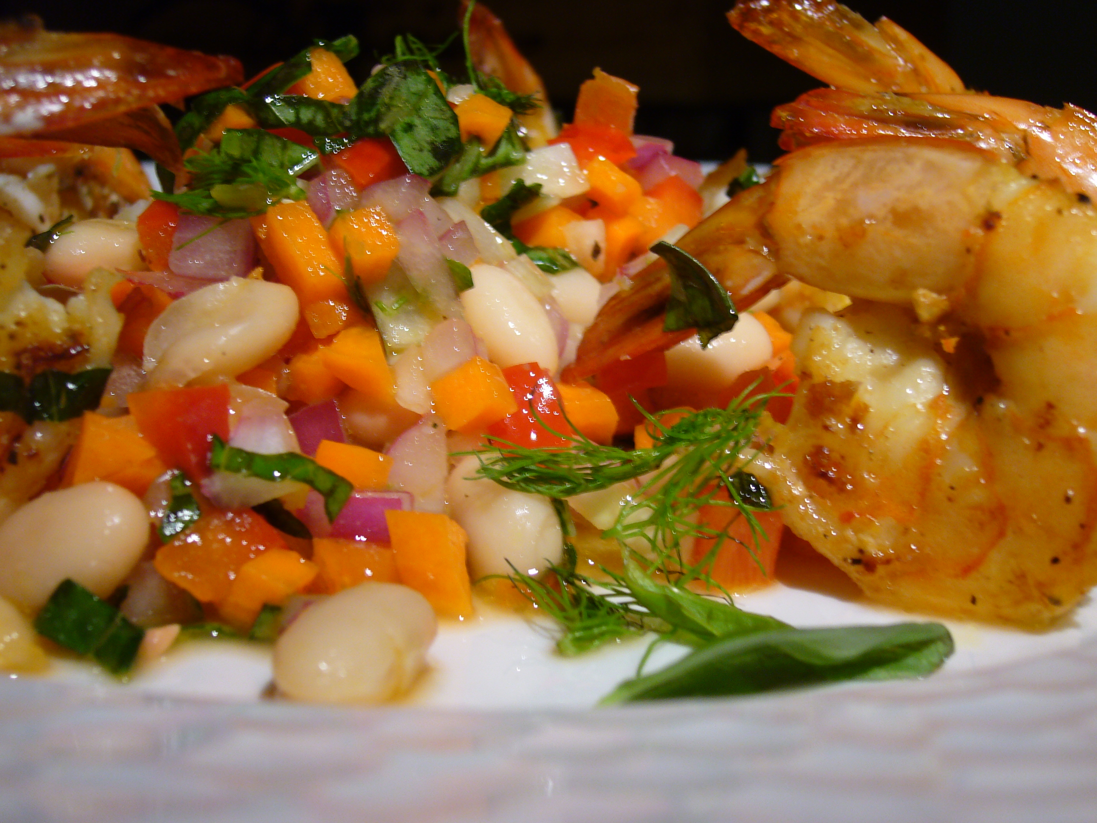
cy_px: 412
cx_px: 548
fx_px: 1585
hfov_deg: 38.2
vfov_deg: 29.1
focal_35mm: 50
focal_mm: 8.3
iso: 100
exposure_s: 1/20
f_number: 3.3
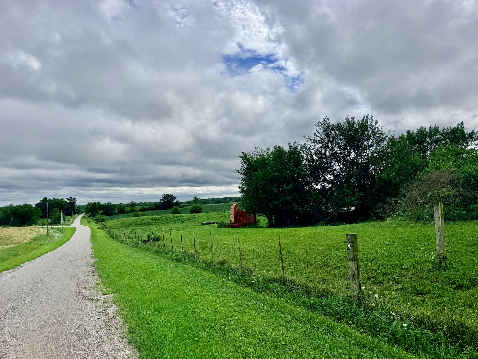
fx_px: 331
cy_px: 180
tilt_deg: +3.0
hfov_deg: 71.6
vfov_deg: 56.8
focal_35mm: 24
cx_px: 239
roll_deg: +2.1
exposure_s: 1/10309
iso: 80
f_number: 1.78
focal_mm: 6.76
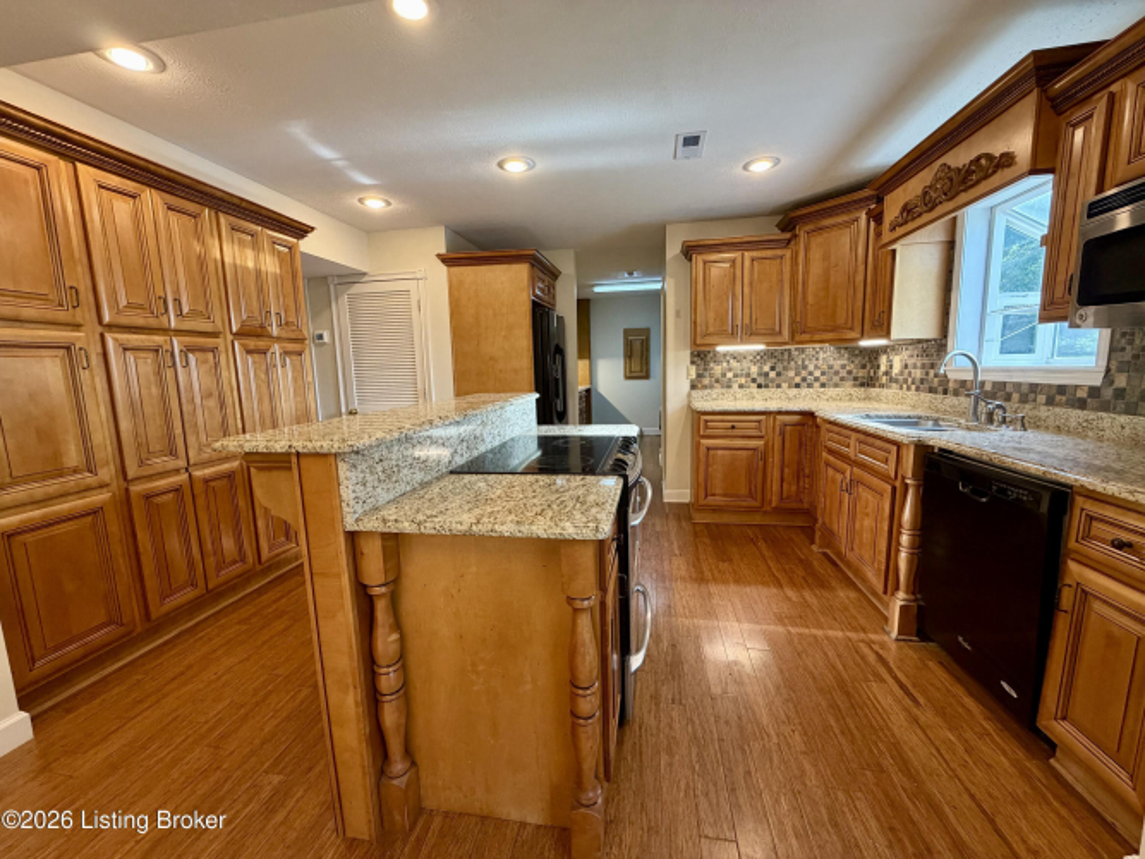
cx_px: 572
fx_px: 463
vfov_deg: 85.7
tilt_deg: -7.5
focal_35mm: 14
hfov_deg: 102.1
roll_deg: +1.7
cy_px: 430
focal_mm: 2.22
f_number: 2.2
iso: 250
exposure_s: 1/120
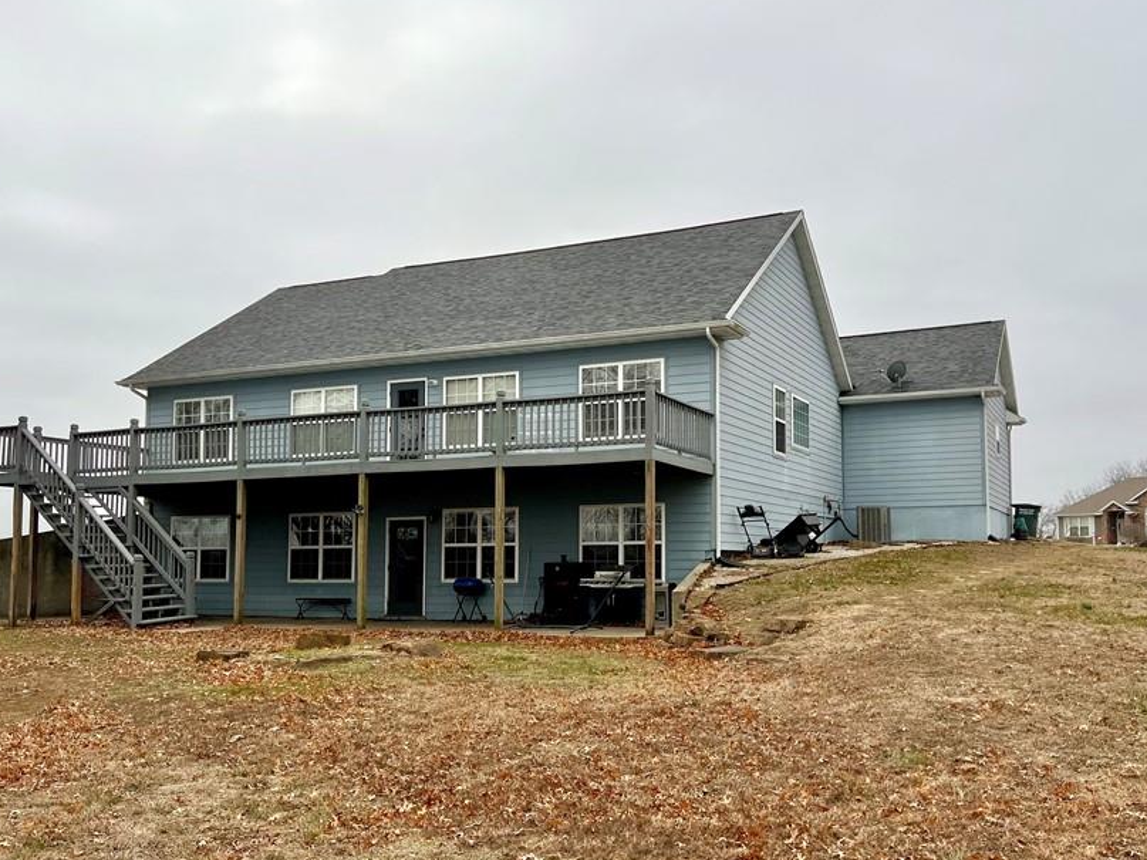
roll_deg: -0.4
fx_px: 1093
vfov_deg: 42.9
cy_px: 483
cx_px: 614
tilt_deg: +4.2
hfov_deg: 55.3
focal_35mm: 33
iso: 50
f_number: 1.5
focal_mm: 5.7
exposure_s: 1/6579
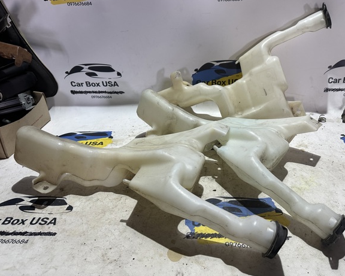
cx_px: 190
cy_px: 134
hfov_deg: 65.9
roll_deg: +2.1
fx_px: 266
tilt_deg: -30.4
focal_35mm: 26
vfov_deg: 54.9
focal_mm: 6.86
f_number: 1.78
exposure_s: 1/100
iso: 200
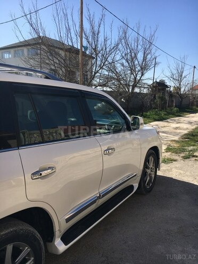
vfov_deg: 61.7
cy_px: 132
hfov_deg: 48.2
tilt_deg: -8.4
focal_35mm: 29
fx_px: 221
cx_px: 99
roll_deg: -1.5
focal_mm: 4.15
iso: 25
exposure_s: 1/1538
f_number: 2.2
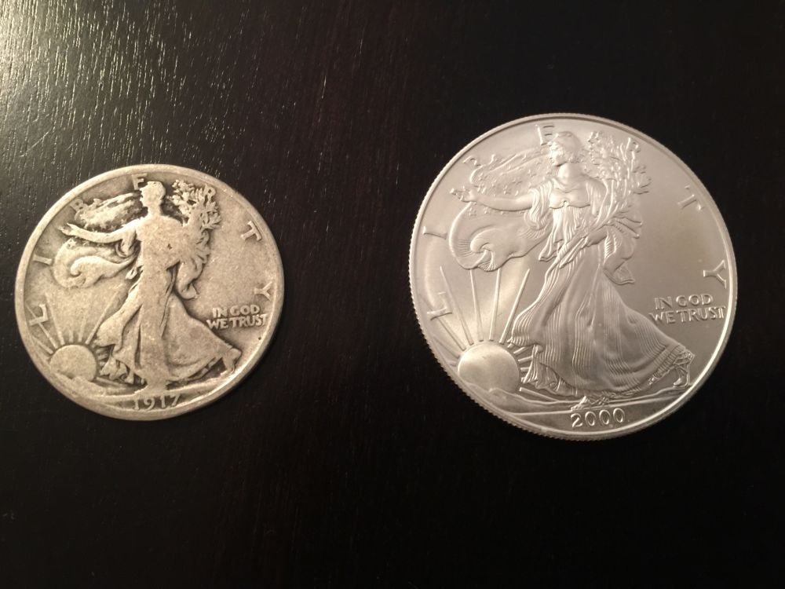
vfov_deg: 48.2
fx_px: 658
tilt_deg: -80.1
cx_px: 392
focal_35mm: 29
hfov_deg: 61.7
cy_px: 294
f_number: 2.2
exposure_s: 1/8
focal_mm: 4.15
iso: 125
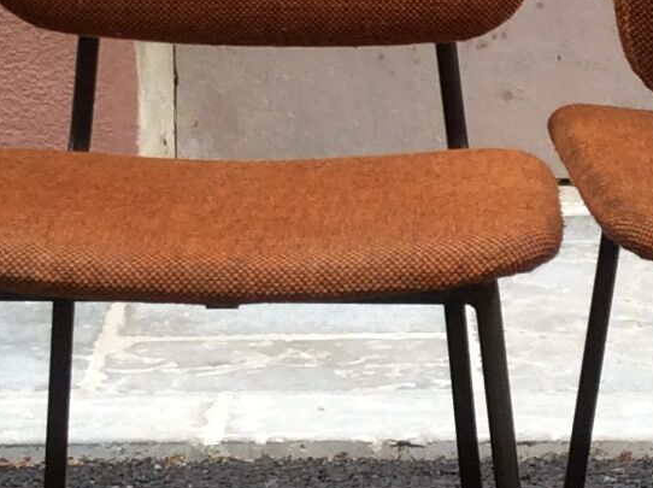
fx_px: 2882
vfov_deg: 9.7
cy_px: 129
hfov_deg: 12.8
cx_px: 575
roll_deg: +1.5
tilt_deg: -9.2
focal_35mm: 153
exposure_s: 1/187
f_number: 2.4
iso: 32
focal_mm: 3.3
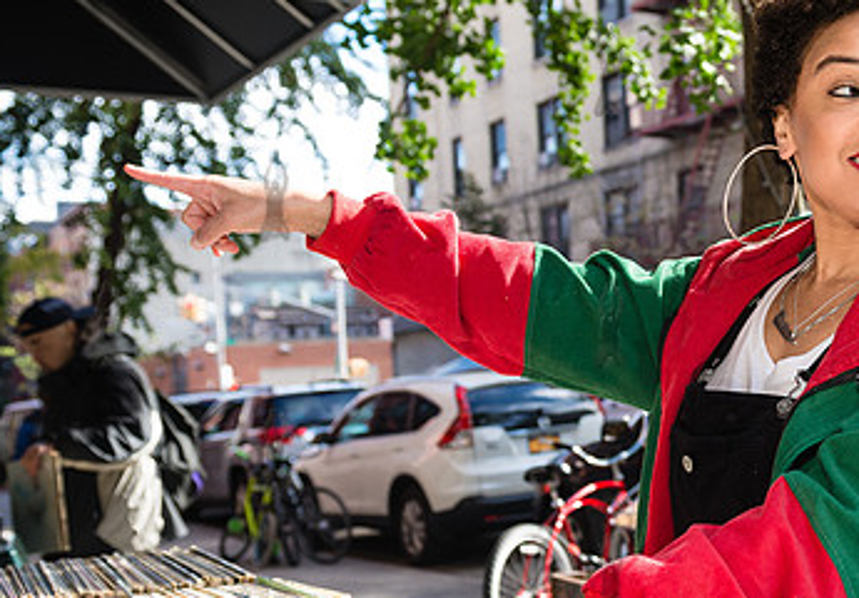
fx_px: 1403
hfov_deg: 32.5
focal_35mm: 58
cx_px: 757
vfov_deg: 24.0
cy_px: 334
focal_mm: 29
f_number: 4
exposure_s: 1/400
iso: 250
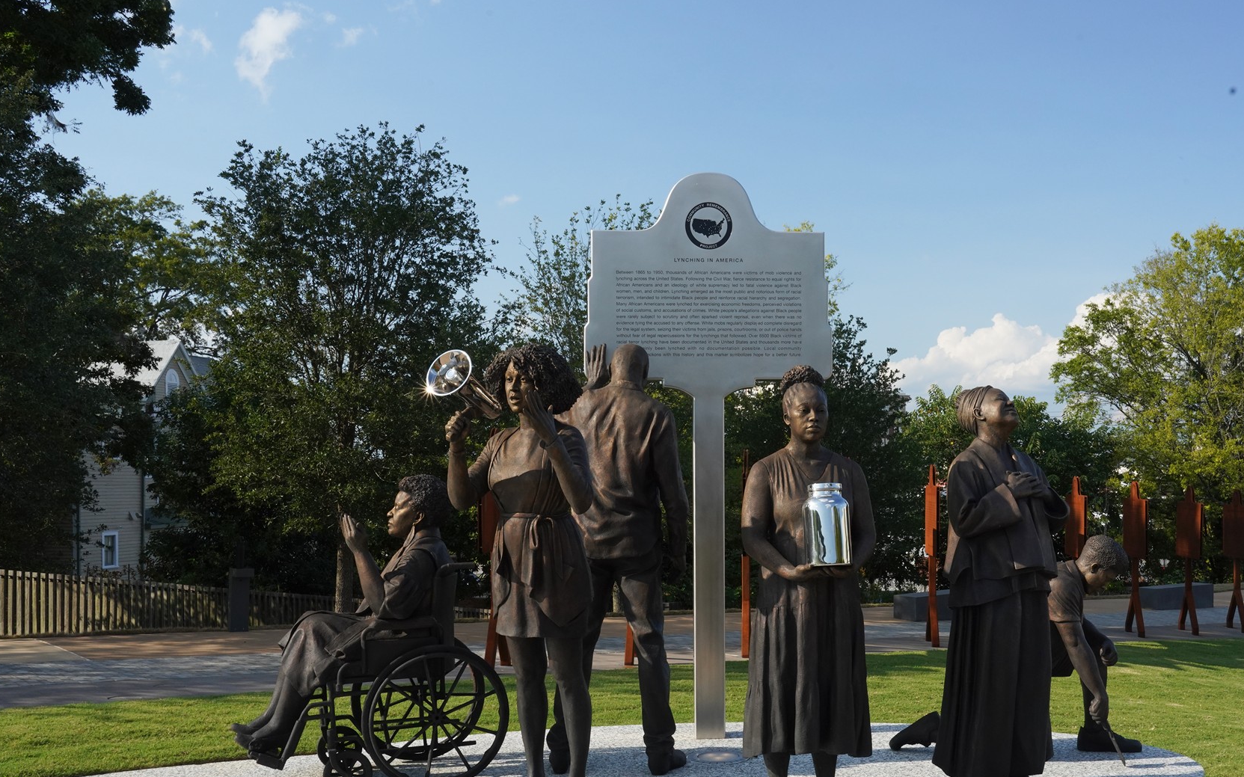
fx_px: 1288
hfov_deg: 51.3
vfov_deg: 33.5
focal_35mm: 38
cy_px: 473
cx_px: 728
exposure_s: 1/100
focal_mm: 31
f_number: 20
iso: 800
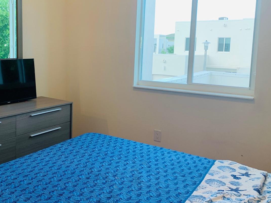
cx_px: 85
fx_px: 305
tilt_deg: -6.9
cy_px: 86
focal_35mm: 39
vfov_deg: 36.7
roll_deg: -1.5
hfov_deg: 46.9
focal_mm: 4.25
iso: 64
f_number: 1.8
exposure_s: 1/60
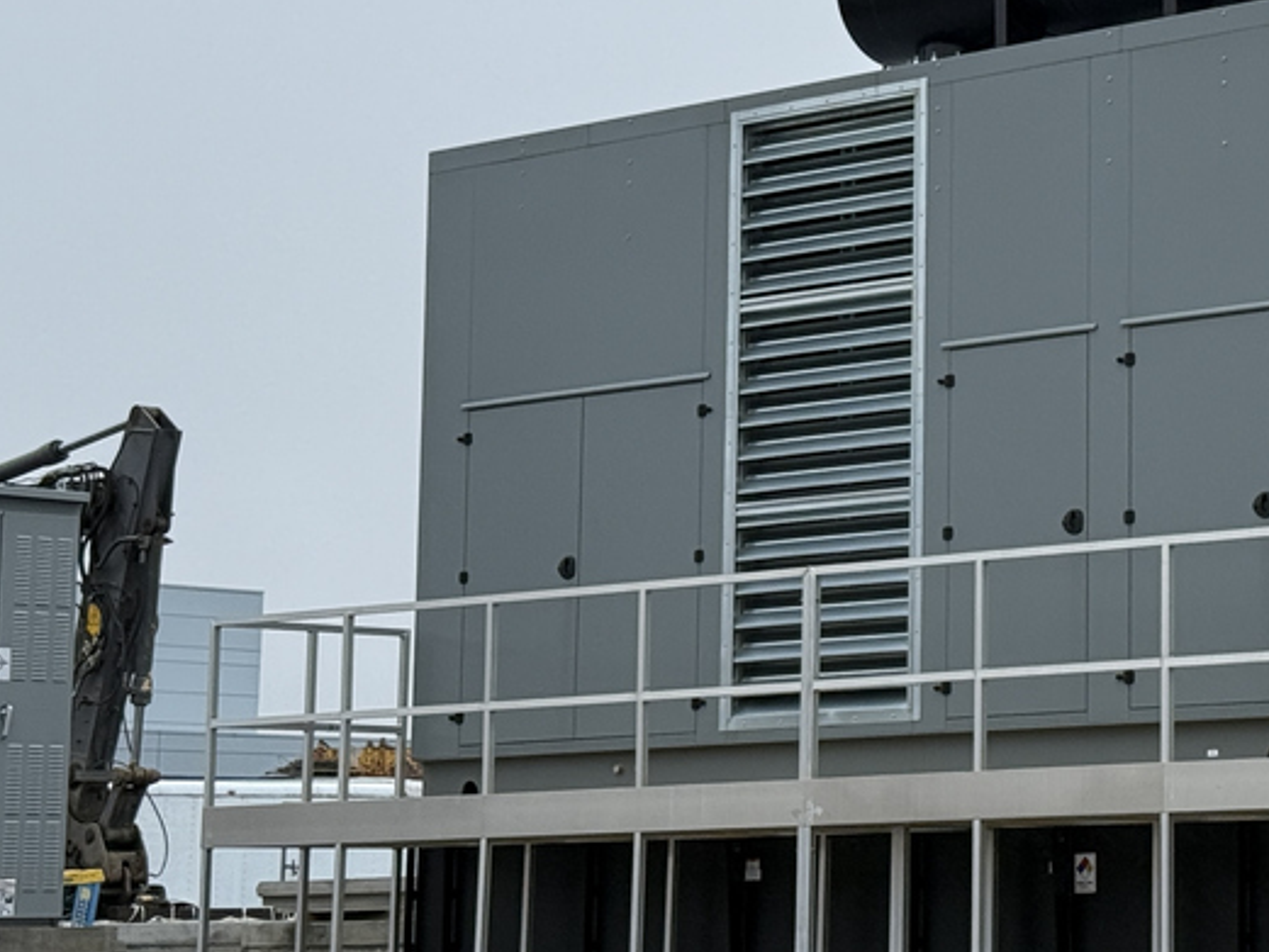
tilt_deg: +9.3
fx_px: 3997
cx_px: 1368
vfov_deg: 13.6
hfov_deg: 17.5
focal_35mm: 109
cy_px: 286
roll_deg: +0.3
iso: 64
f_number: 1.78
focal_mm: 6.76
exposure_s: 1/1838
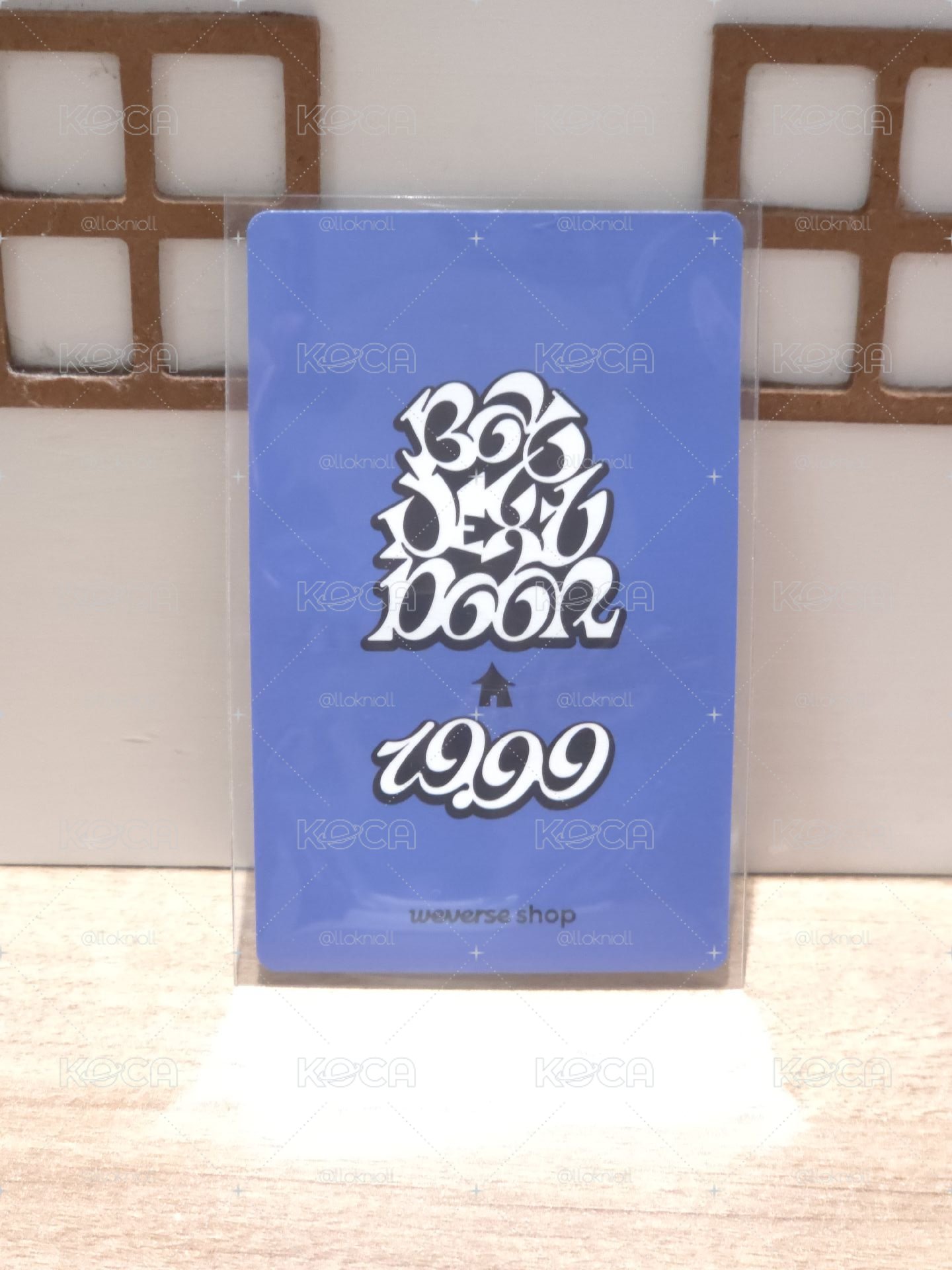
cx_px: 476
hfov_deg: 21.3
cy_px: 635
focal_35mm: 69
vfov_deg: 28.2
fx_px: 2530
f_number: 2.4
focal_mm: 7
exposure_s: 1/30
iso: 320
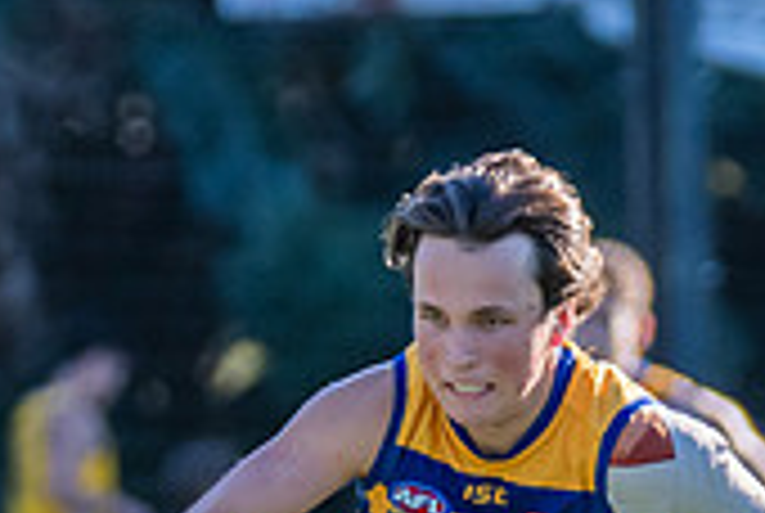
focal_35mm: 1770
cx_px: 44
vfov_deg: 0.8
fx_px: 37678
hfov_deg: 1.2
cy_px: 815
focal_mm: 360
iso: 800
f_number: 7.1
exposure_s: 1/1250
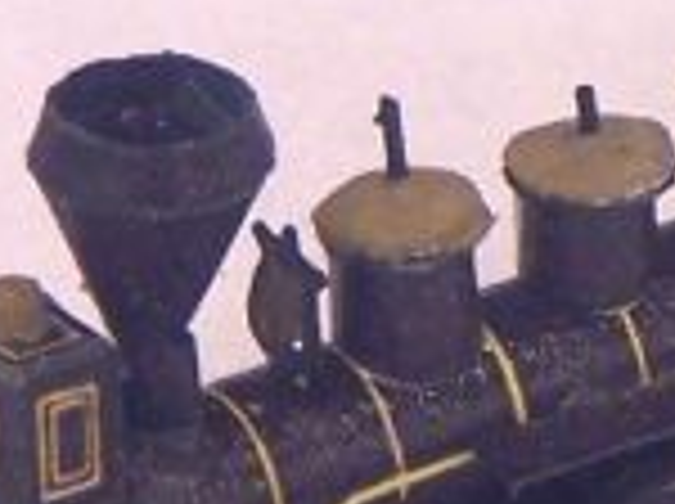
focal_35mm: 949
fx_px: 18476
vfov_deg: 1.6
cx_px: 1454
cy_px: -22
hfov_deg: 2.1
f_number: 3.2
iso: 80
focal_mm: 23.1
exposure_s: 1/6
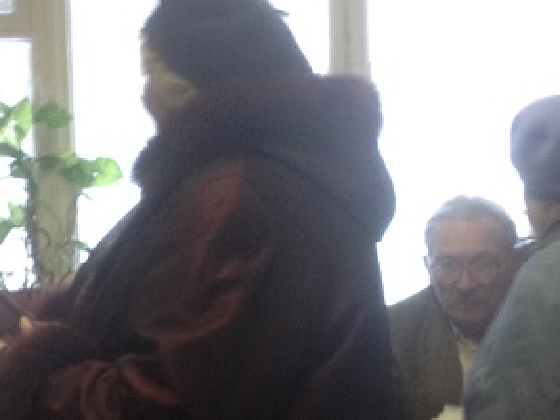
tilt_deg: -9.8
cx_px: 266
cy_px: 282
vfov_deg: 12.7
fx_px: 1894
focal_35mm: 117
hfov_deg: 16.8
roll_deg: +0.6
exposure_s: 1/20
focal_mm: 4.28
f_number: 2.4
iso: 100
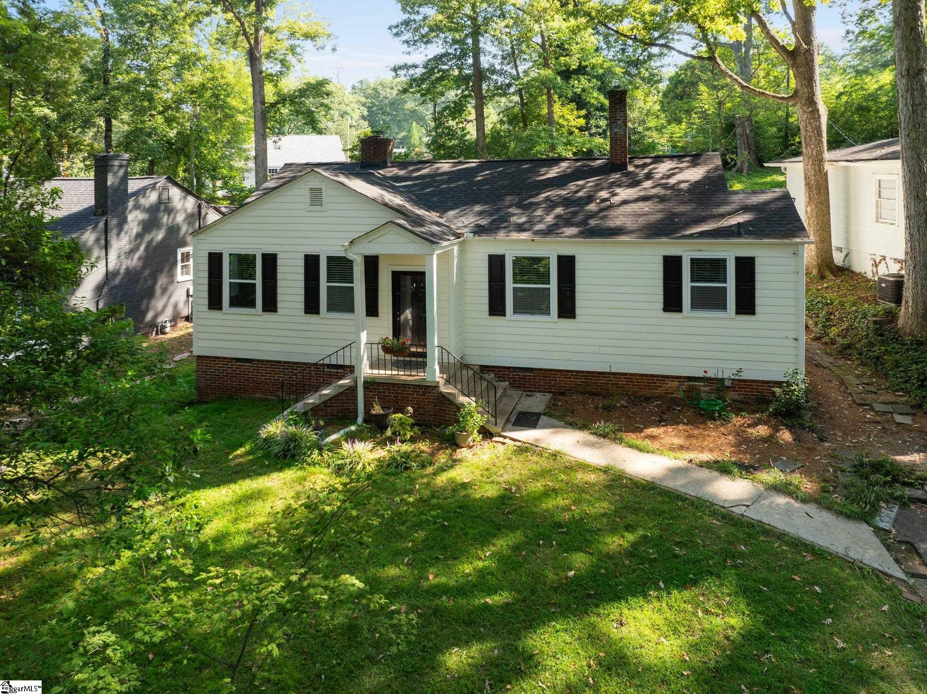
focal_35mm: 24
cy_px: 347
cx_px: 464
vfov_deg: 56.8
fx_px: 642
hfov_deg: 71.6
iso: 100
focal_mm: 12.29
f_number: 4.5
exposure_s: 1/10
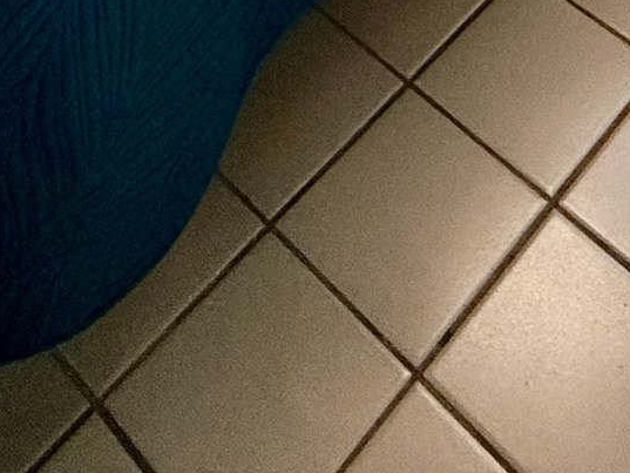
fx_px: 1347
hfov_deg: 25.9
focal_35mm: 74
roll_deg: +0.3
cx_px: 497
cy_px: -773
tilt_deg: -18.5
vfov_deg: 12.9
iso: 160
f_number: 2.2
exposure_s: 1/120
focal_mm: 2.22
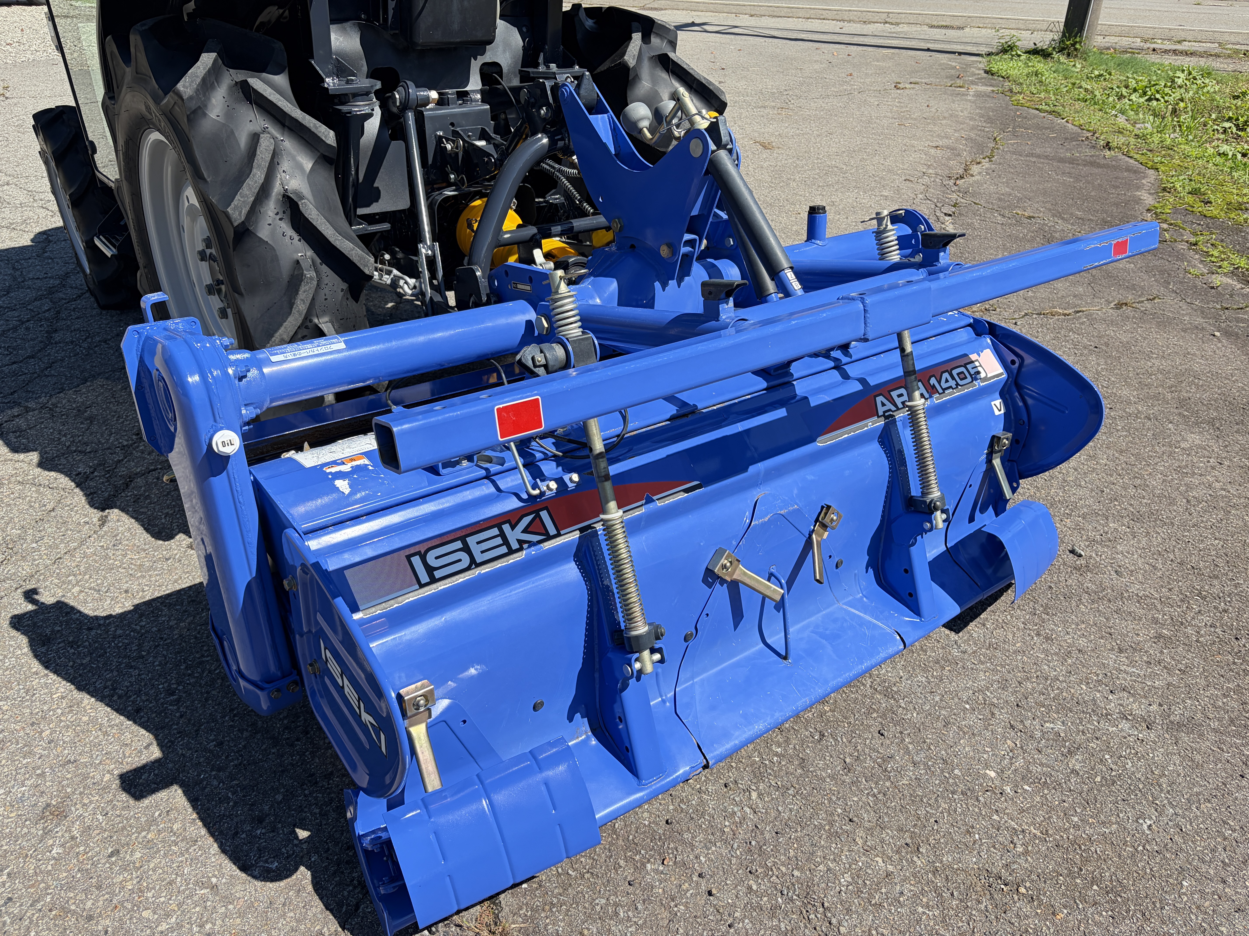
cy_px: 468
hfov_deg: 67.3
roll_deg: -0.5
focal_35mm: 26
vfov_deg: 53.1
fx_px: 938
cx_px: 624
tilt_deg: -29.0
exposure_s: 1/1706
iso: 50
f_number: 1.6
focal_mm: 5.96
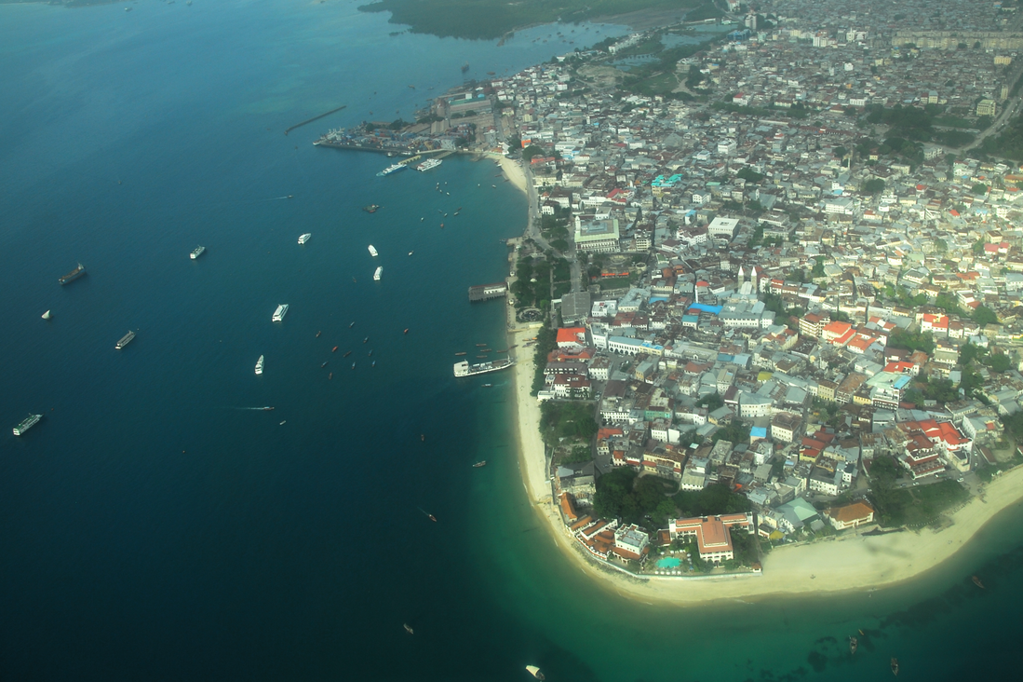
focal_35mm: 28
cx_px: 592
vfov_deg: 46.3
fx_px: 795
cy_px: 308
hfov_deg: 65.1
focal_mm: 16
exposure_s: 1/160
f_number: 6.3
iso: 100
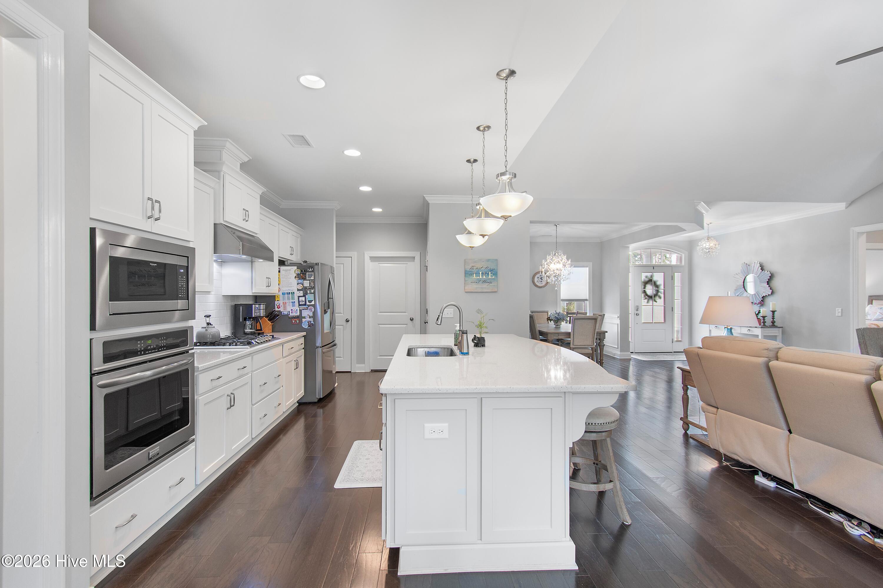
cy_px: 294
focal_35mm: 15
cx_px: 442
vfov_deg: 77.3
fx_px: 368
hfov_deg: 100.4
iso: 100
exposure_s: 1/10
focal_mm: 10
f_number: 4.5
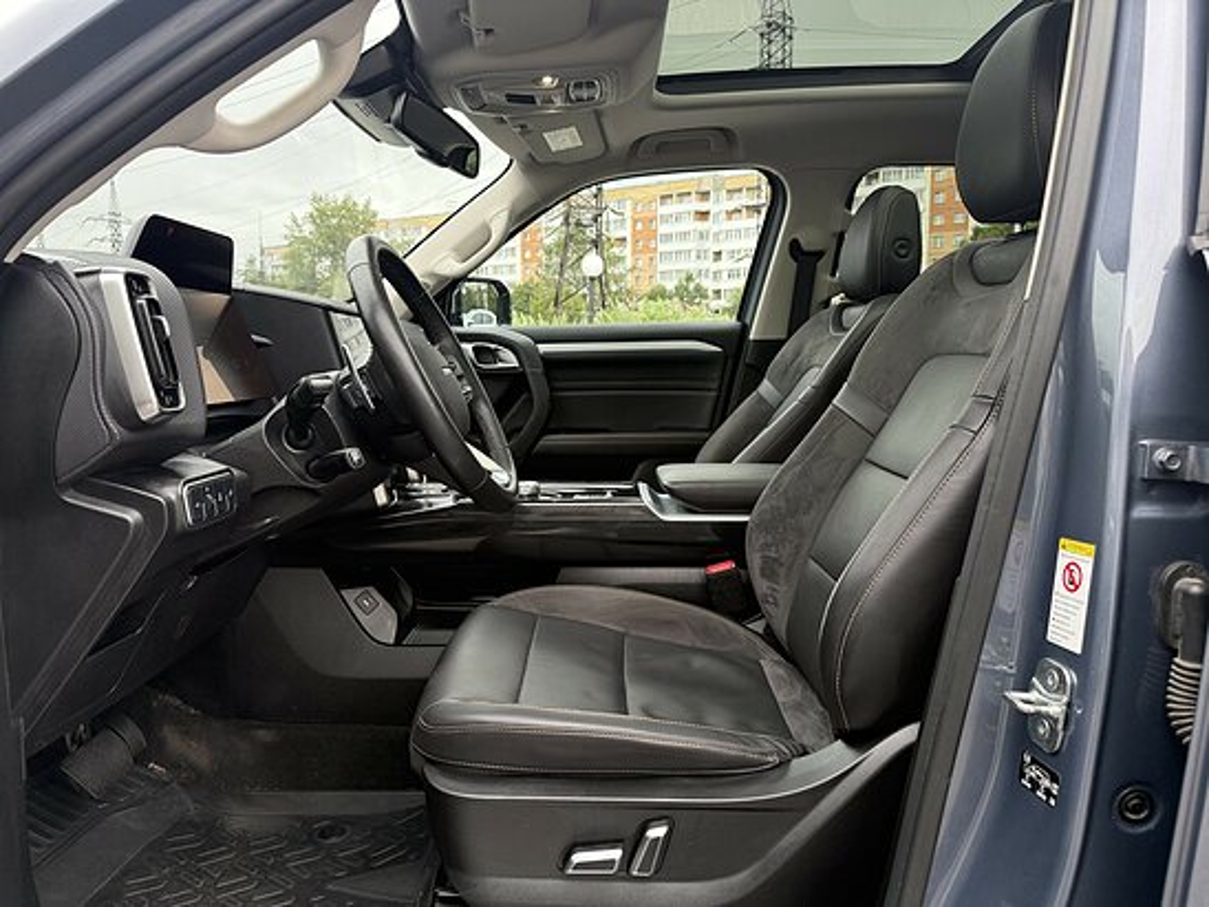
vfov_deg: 56.8
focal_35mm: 24
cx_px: 604
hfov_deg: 71.6
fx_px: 838
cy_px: 454
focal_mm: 6.76
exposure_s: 1/243
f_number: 1.78
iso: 160
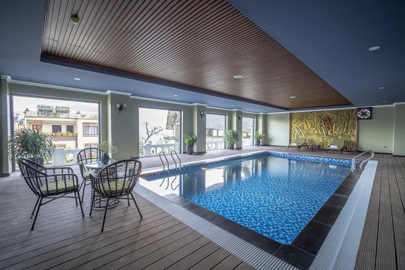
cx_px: 202
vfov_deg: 77.3
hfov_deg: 100.4
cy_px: 135
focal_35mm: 15
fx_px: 169
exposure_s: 1/2
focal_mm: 15
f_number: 10
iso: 200
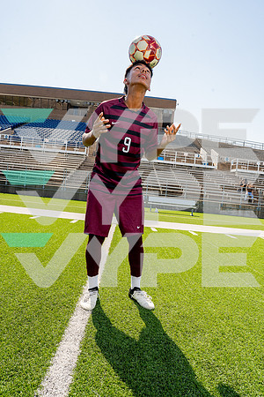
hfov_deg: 49.6
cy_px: 198
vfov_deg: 69.4
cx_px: 132
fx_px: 286
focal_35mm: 26
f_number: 11
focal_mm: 26
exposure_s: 1/250
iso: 320
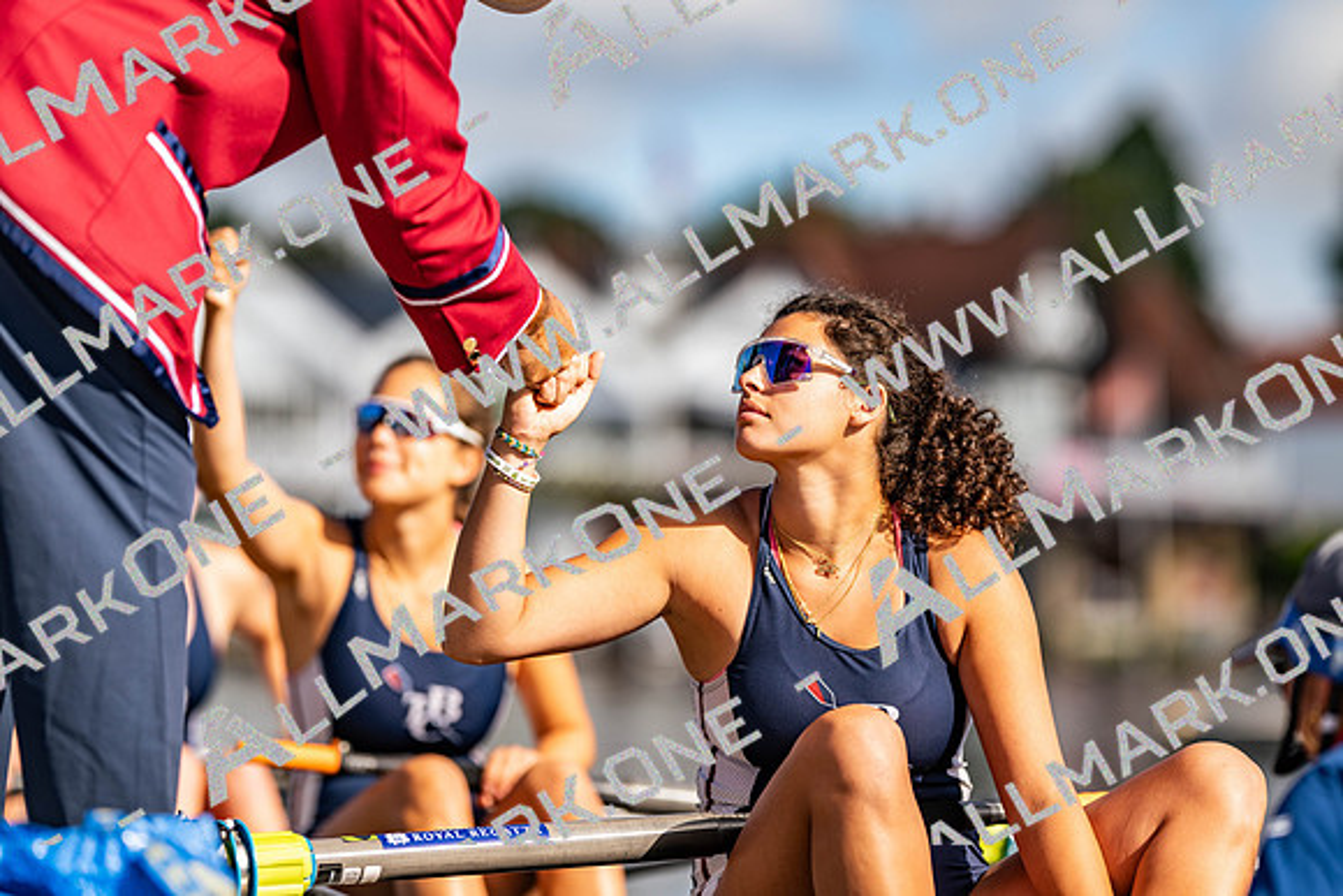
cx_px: 672
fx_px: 5037
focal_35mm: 135
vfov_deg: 10.2
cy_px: 448
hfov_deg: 15.2
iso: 64
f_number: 1.8
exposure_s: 1/4000
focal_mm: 135
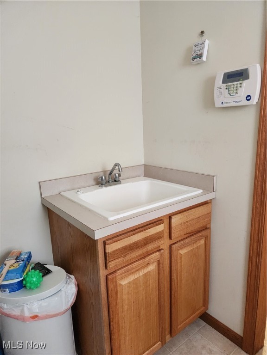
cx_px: 134
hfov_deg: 58.9
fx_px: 237
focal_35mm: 23
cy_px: 178
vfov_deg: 73.9
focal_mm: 5.4
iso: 1000
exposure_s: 1/120
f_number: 1.8
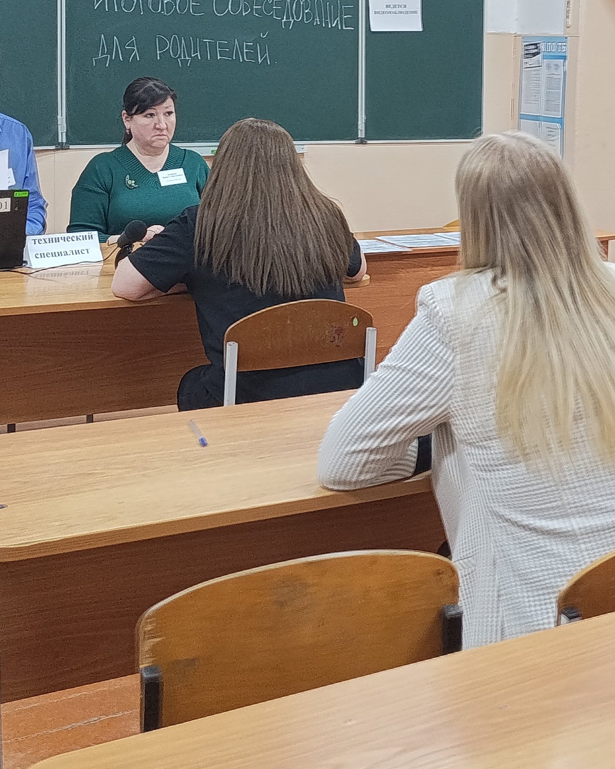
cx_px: 524
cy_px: 167
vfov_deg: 31.2
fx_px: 1343
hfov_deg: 25.2
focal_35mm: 59
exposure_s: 1/100
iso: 720
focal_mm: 6.11
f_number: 1.65
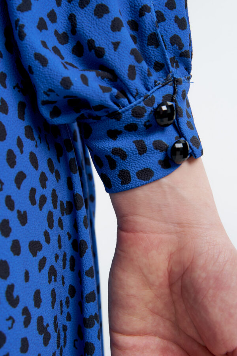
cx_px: 118
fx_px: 385
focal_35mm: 39
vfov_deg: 49.6
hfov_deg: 34.2
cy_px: 178
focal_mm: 39
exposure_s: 1/160
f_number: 8
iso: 100
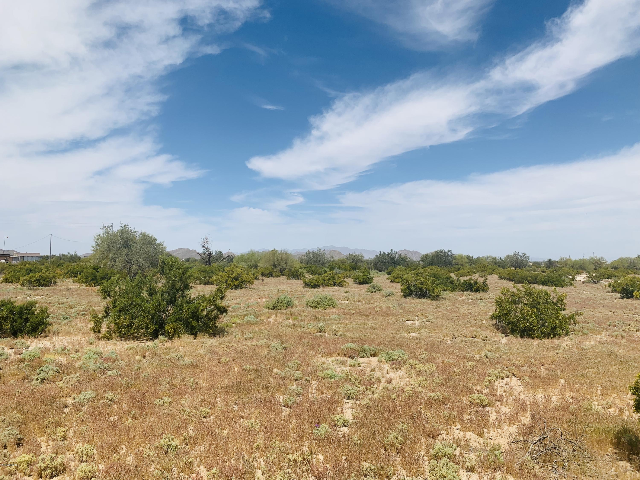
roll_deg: -0.9
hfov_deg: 67.3
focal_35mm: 26
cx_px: 320
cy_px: 240
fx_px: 481
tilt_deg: +4.4
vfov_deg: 53.1
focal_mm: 4.25
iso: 25
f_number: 1.8
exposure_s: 1/4274
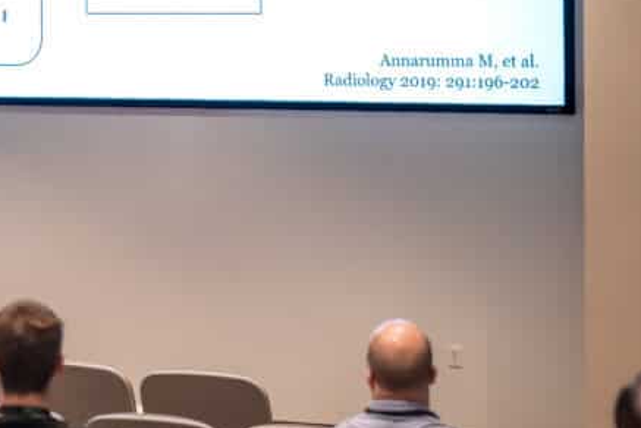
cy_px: 92
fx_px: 2922
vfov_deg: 8.4
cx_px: -100
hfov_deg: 12.3
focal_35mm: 164
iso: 2500
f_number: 3.2
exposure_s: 1/160
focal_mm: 70
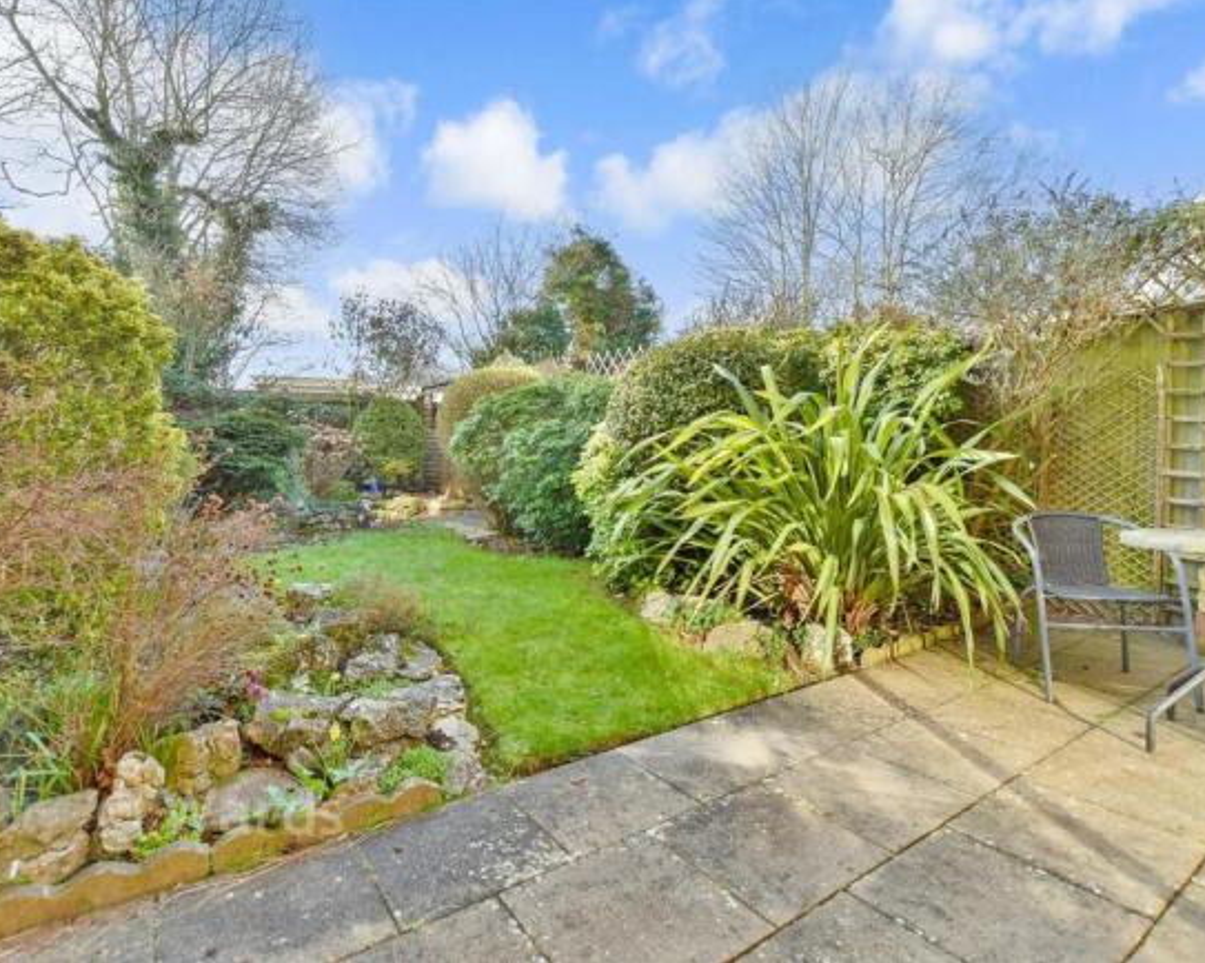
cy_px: 480
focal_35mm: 17
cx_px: 569
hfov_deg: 89.6
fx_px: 606
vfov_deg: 76.9
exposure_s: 1/160
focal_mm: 10
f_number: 6.3
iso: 640
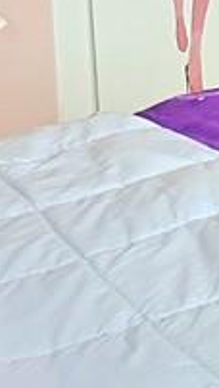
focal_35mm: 112
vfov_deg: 17.8
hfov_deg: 7.9
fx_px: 1153
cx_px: 822
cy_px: -119
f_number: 1.9
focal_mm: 2.2
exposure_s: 1/120
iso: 160
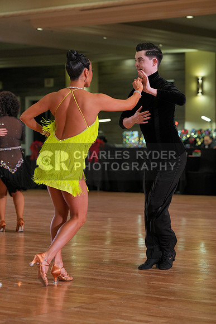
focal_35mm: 104
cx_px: 108
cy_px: 162
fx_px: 935
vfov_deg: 19.6
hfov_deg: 13.2
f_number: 4
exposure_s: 1/400
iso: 1250
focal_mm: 104
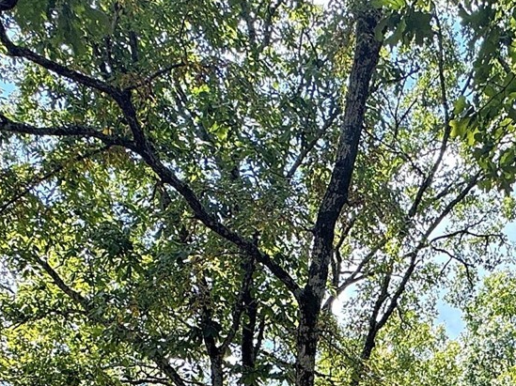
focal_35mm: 49
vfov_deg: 23.3
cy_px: 591
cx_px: 427
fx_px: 730
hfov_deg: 37.3
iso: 40
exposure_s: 1/241
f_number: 2.2
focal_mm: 2.2
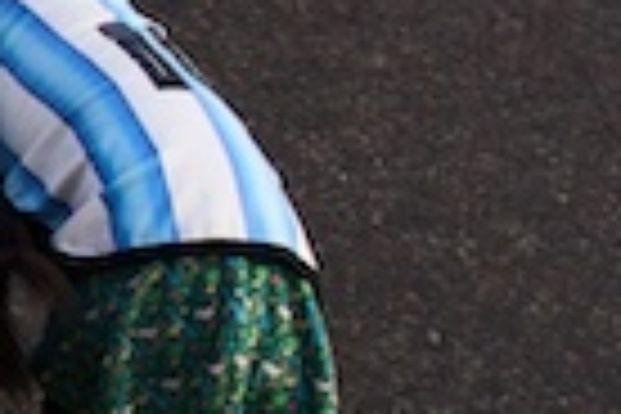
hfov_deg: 9.8
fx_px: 2950
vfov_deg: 8.0
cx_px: -1116
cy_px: 223
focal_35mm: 171
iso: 500
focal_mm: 24
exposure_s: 1/1000
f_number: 5.6
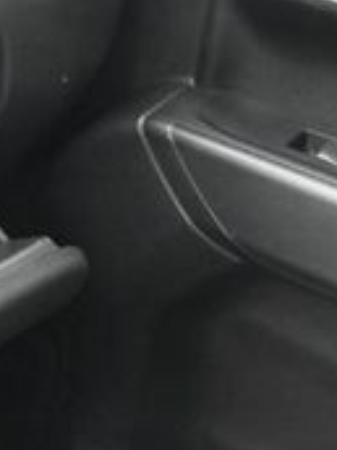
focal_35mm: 100
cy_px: 92
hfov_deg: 14.1
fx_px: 1298
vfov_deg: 19.4
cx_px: -118
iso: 10000
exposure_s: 1/60
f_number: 7.1
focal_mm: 28
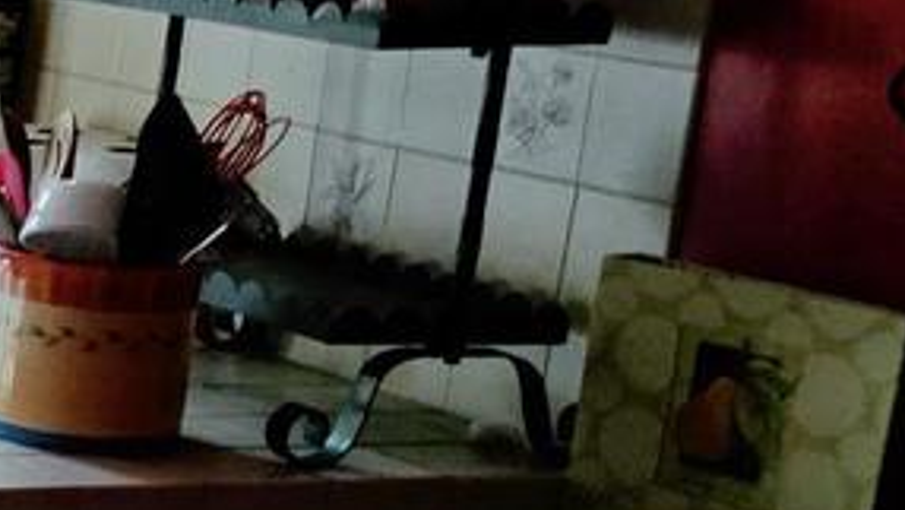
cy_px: 440
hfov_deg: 12.9
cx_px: -1291
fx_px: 3024
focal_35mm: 126
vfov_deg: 9.6
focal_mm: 6.3
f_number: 1.7
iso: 800
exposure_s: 1/120
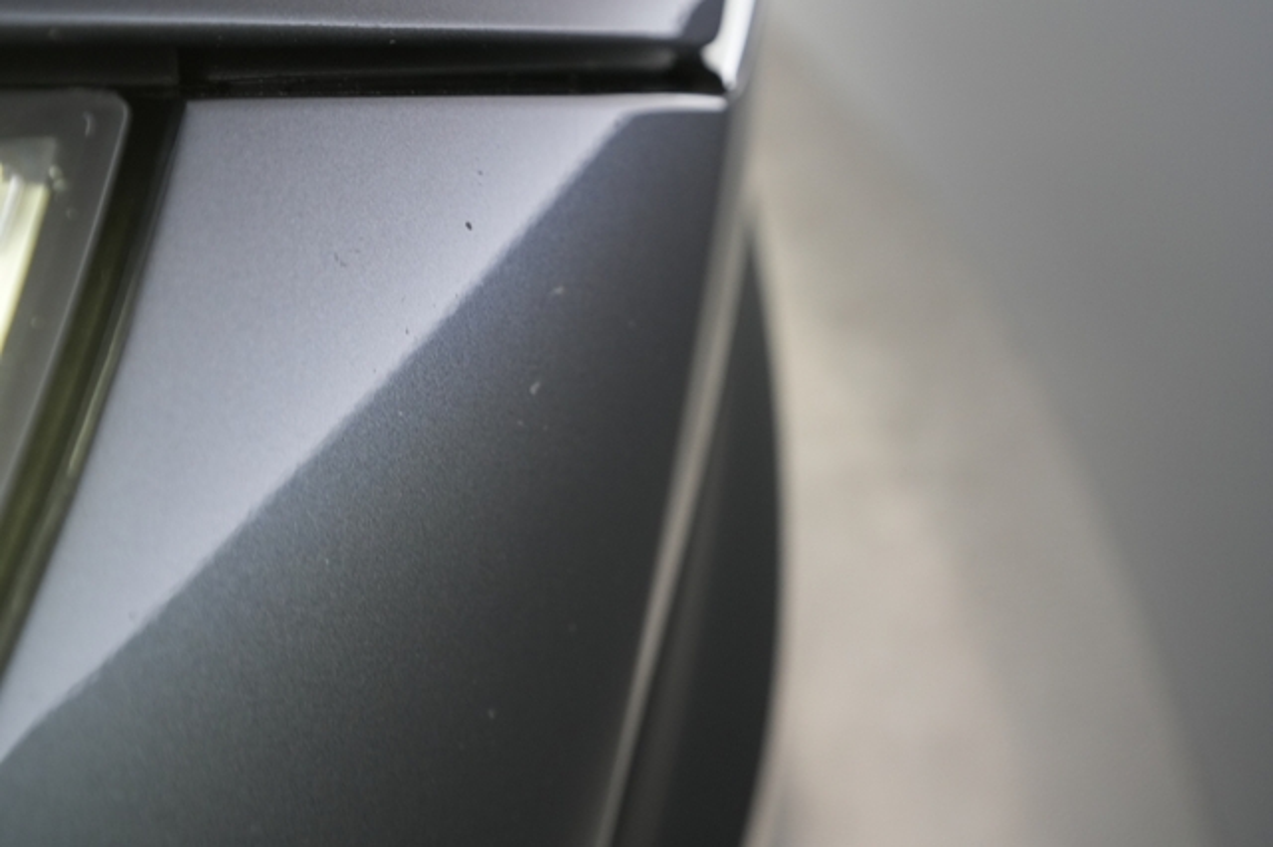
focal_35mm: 28
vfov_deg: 46.4
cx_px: 636
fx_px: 990
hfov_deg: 65.5
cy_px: 424
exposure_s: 1/100
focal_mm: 28
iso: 2500
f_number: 4.5
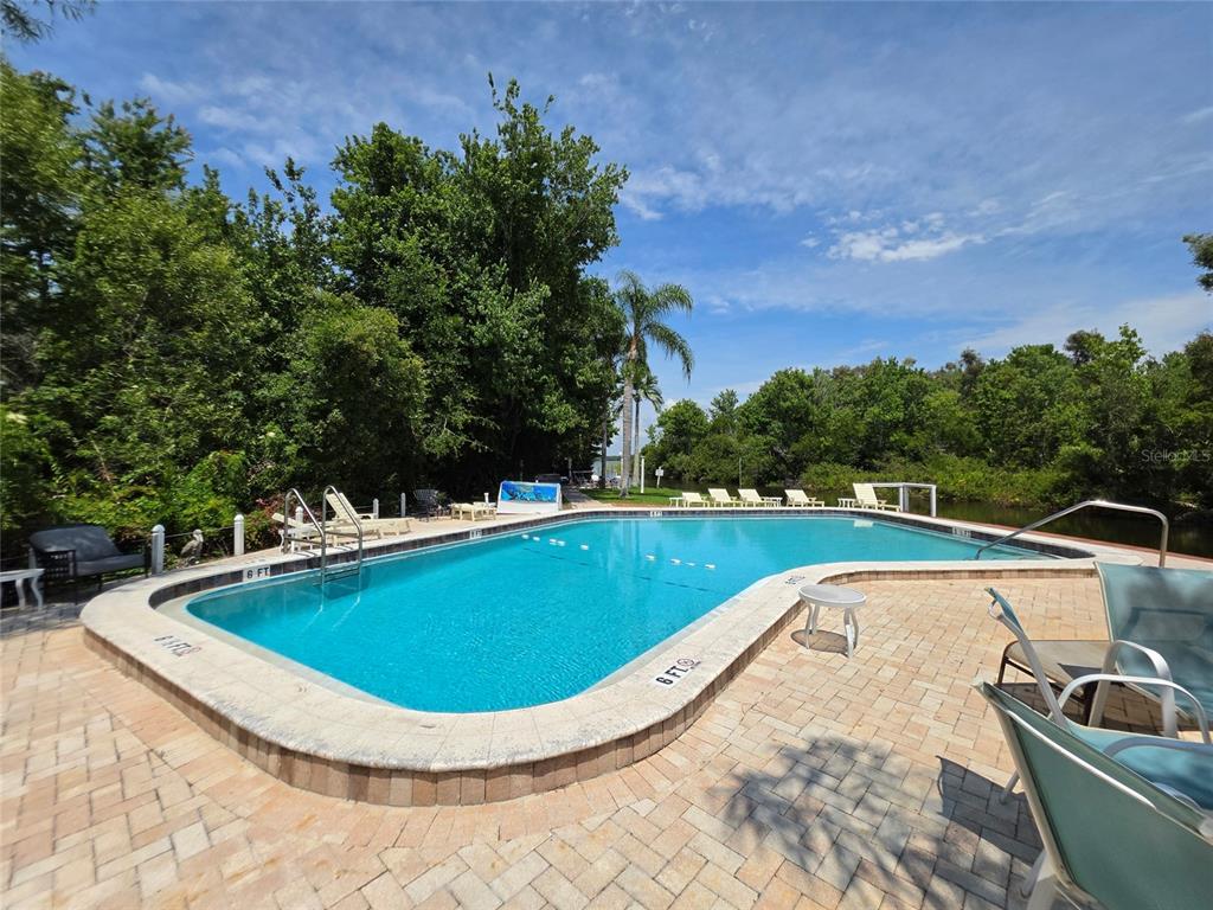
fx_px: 456
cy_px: 455
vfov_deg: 89.9
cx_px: 606
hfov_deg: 106.2
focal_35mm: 13
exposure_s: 1/3203
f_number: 1.9
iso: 32
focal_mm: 2.2
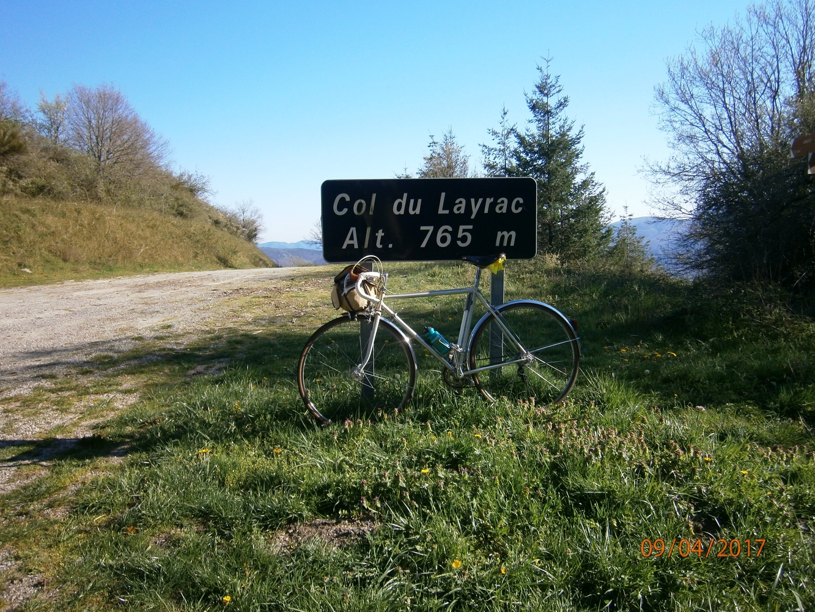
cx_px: 408
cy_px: 306
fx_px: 612
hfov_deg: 67.3
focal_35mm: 26
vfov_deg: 53.1
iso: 80
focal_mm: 4.7
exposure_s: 1/100
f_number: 8
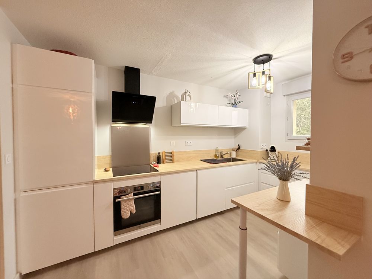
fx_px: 150
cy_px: 140
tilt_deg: -0.8
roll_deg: -0.8
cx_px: 186
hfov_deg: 102.1
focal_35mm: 14
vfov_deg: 85.7
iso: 320
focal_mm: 2.22
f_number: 2.2
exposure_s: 1/100
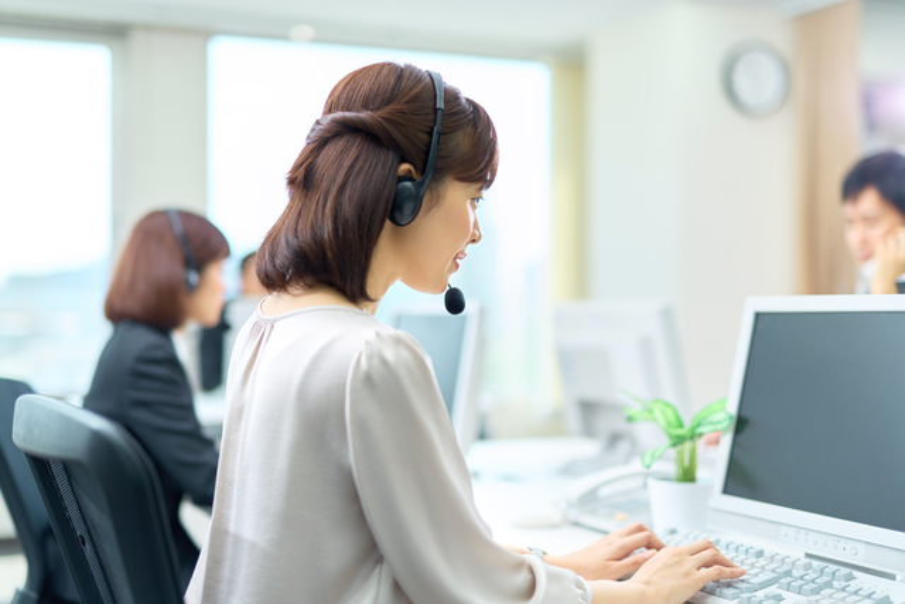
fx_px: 1257
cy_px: 302
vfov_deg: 27.0
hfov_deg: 39.6
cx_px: 452
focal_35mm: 50
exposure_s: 1/1250
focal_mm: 50
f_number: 1.4
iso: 200
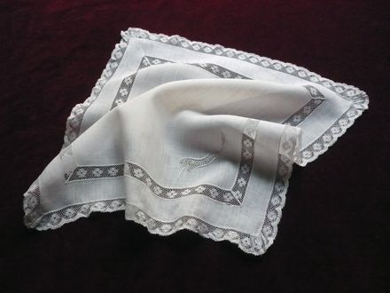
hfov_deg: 52.6
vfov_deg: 40.7
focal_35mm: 35
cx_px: 195
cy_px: 146
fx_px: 394
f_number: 2.8
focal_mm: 5.8
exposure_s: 1/100
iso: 400
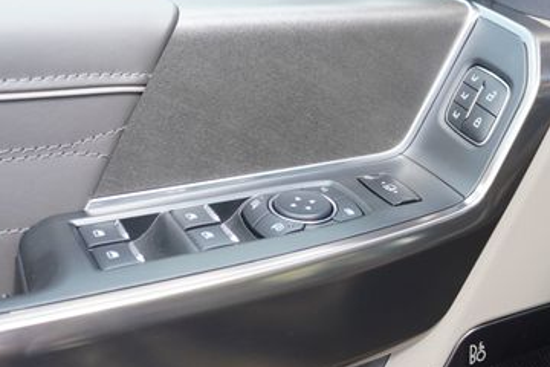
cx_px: 391
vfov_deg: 27.8
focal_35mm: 48
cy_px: 261
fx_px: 733
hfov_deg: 40.3
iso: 100
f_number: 4
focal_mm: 18
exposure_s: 1/60
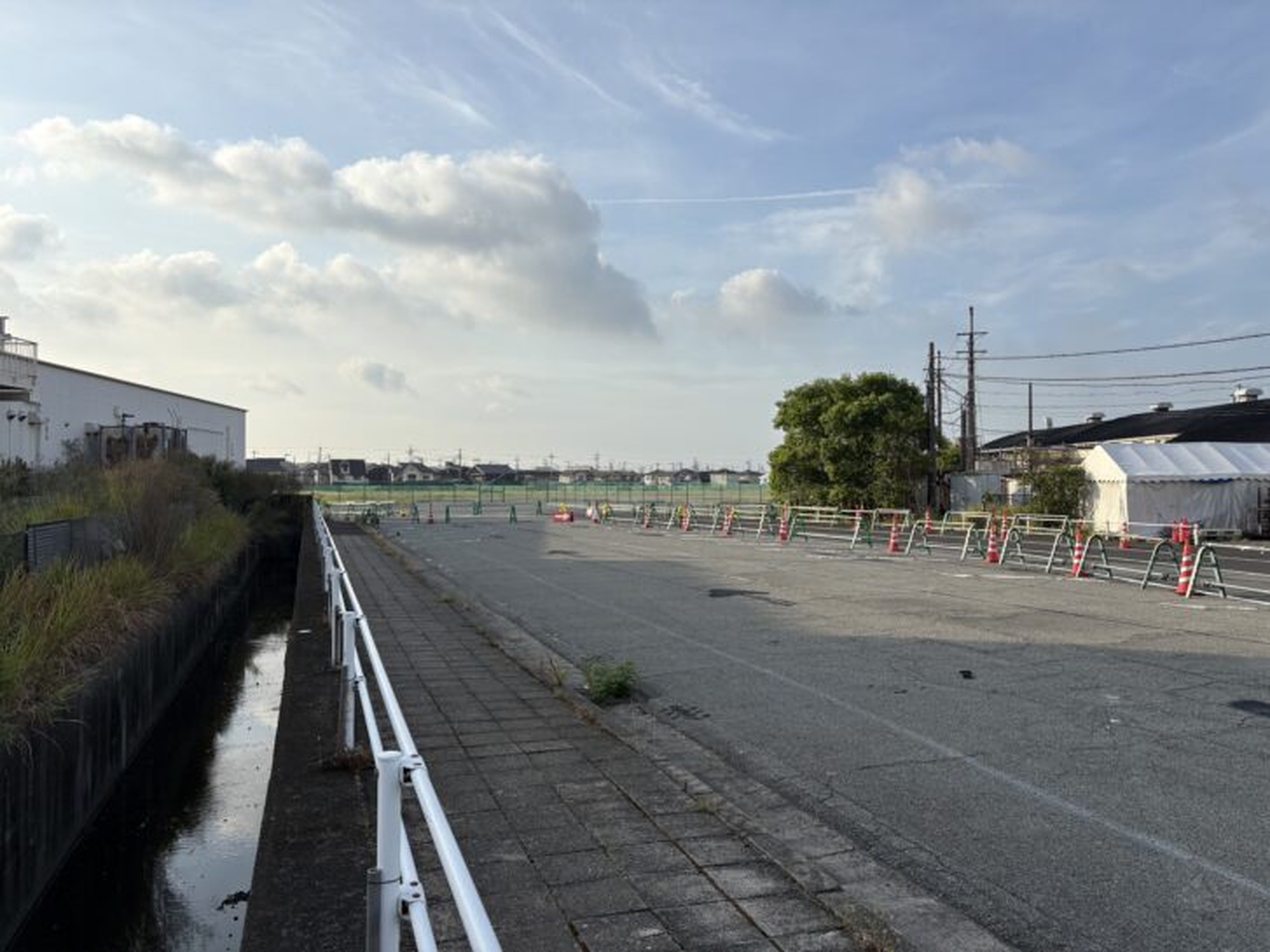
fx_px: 954
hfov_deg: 67.3
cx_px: 635
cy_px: 476
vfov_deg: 53.0
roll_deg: +0.6
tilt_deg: +0.1
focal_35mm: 26
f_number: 1.6
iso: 50
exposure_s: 1/3623
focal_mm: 5.96
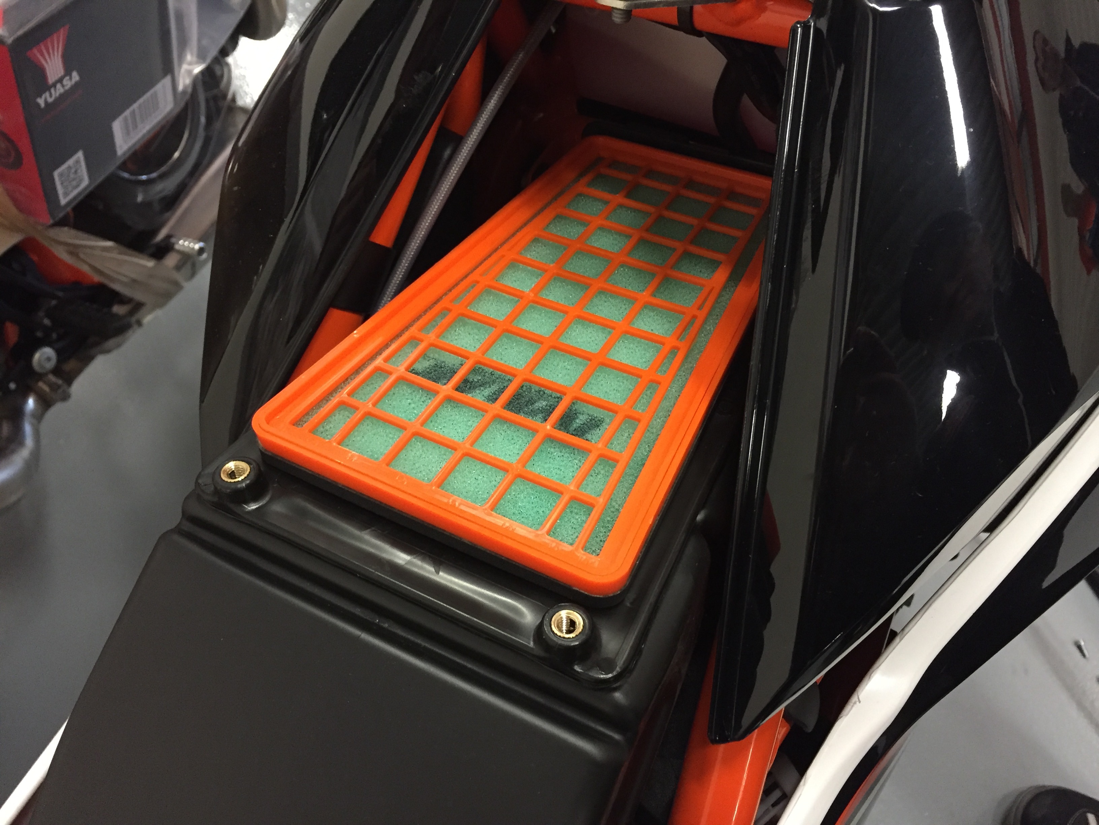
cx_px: 550
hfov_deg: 61.7
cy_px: 412
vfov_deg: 48.2
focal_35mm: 29
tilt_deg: -62.2
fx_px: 921
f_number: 2.2
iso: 250
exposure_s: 1/20
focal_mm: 4.15
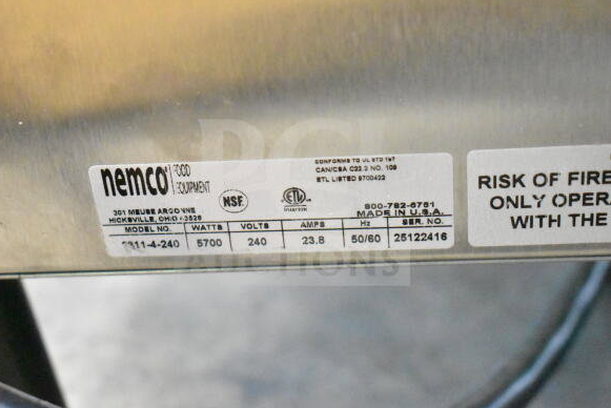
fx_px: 1070
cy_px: 202
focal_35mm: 63
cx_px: 291
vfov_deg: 21.6
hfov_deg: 31.9
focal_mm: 40
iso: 25600
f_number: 4.8
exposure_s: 1/30
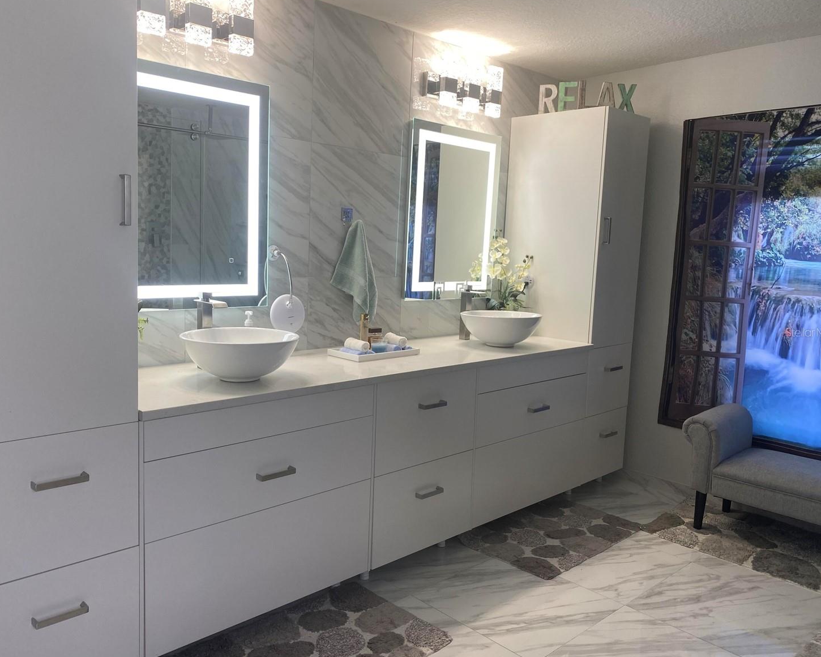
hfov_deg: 62.2
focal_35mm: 28
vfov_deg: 51.5
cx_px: 386
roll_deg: -2.7
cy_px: 332
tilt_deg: -7.1
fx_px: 680
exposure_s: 1/120
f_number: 1.8
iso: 64
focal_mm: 4.25
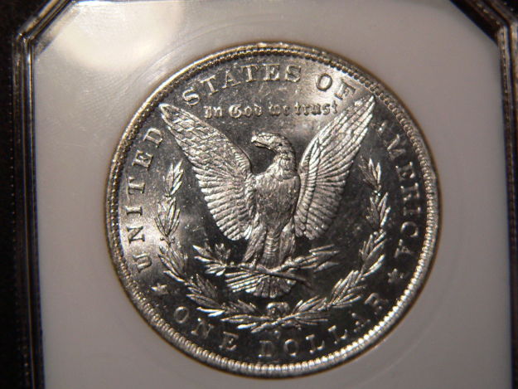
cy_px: 194
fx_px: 1572
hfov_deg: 18.7
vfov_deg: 14.1
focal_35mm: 105
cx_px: 259
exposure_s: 1/500
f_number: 4
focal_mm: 17.4
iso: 200
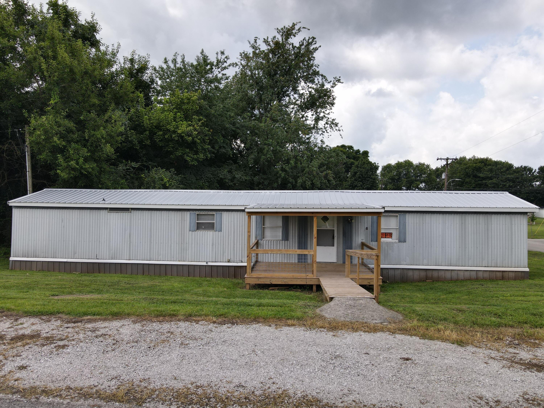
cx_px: 272
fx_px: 377
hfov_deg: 71.6
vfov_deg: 56.8
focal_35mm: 24
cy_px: 204
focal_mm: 4.5
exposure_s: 1/40
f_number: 2.8
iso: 100
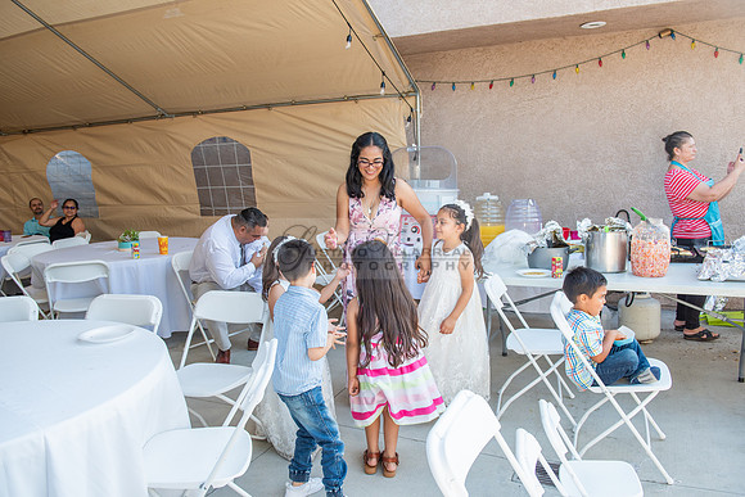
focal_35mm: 28
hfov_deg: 65.5
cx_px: 372
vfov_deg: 46.4
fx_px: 580
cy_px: 248
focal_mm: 28
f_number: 4.5
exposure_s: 1/250
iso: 200
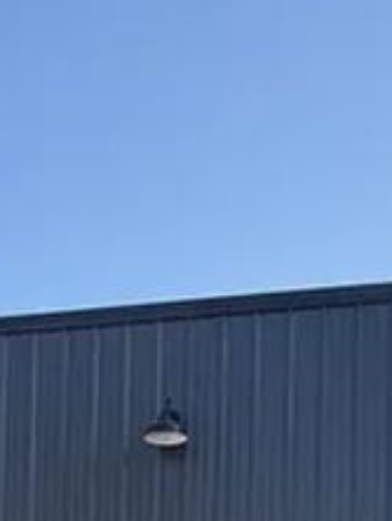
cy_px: 778
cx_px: 82
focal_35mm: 86
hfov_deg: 17.1
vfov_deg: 19.8
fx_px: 1296
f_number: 2.2
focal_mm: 2.22
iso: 50
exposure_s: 1/638
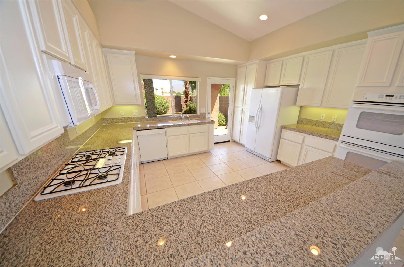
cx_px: 202
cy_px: 134
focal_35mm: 12
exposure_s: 1/60
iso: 100
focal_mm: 8
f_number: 8
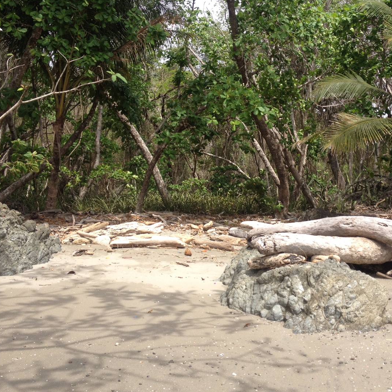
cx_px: 246
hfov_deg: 36.6
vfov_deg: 36.8
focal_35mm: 46
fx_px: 589
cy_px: 180
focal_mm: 4.28
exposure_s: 1/800
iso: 50
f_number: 2.4
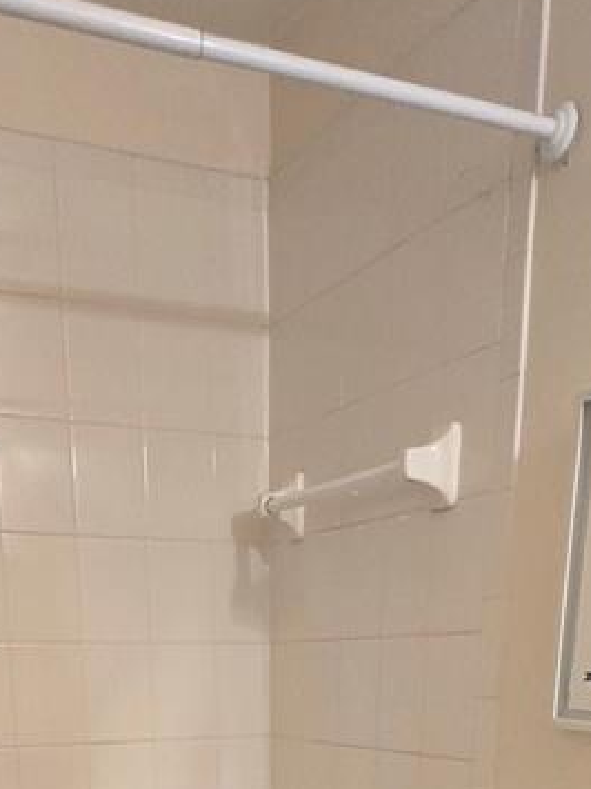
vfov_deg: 32.6
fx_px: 1002
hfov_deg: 32.8
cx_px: 238
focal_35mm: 44
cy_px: 1016
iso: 160
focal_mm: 1.7
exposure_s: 1/60
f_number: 2.2
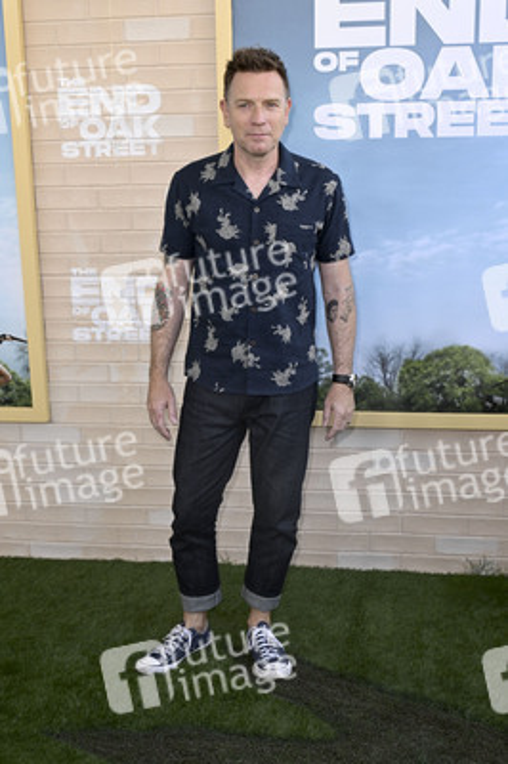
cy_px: 382
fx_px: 912
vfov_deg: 45.5
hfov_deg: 31.1
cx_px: 254
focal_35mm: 43
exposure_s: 1/250
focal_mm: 43
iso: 640
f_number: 6.3
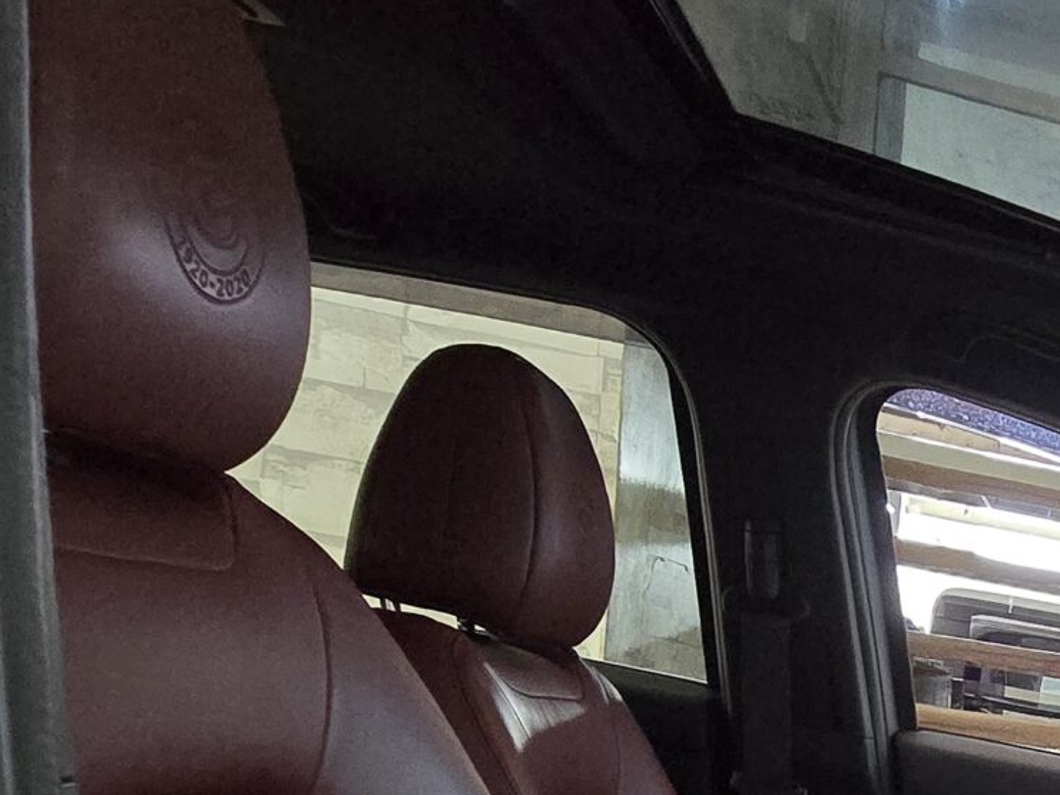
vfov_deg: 26.2
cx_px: 1504
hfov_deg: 29.6
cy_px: 1092
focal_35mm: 45
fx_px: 1378
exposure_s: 1/33.3
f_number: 2.2
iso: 1250
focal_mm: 2.2
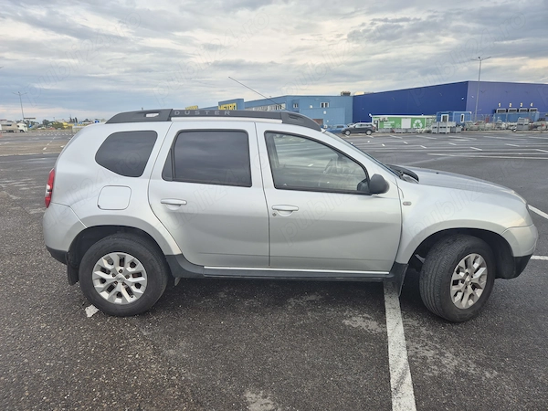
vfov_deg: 58.9
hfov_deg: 73.9
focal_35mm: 23
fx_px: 364
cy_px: 206
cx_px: 274
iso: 25
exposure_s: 1/534
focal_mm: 5.4
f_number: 1.8
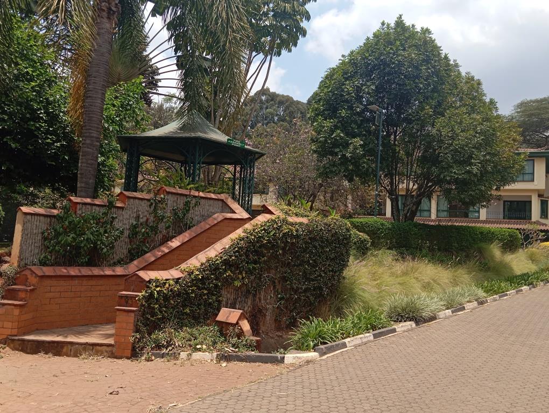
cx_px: 274
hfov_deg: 58.3
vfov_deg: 45.5
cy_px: 206
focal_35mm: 31
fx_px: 492
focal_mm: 4.22
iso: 113
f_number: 1.8
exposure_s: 1/630
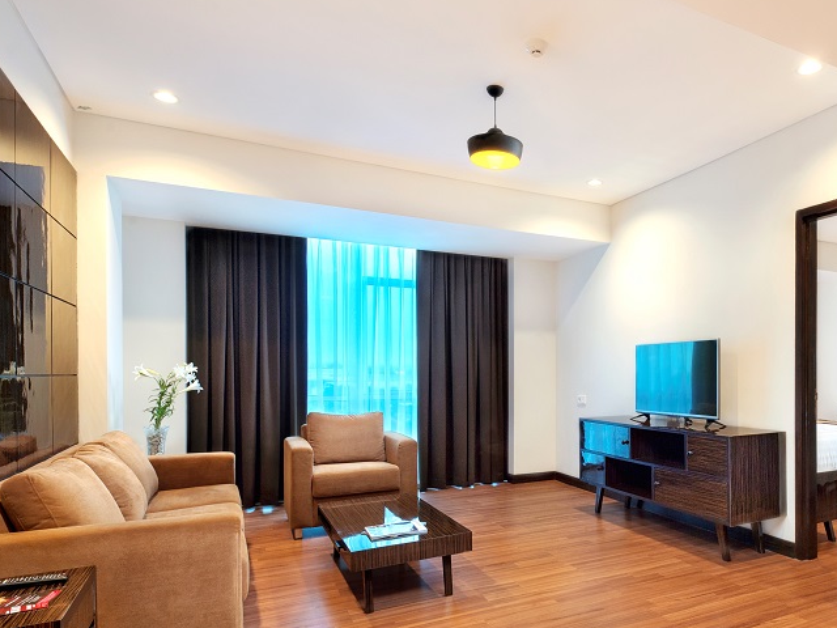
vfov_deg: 56.3
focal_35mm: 24
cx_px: 577
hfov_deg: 69.0
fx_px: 580
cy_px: 384
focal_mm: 16
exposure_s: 1/5
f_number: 8
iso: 400
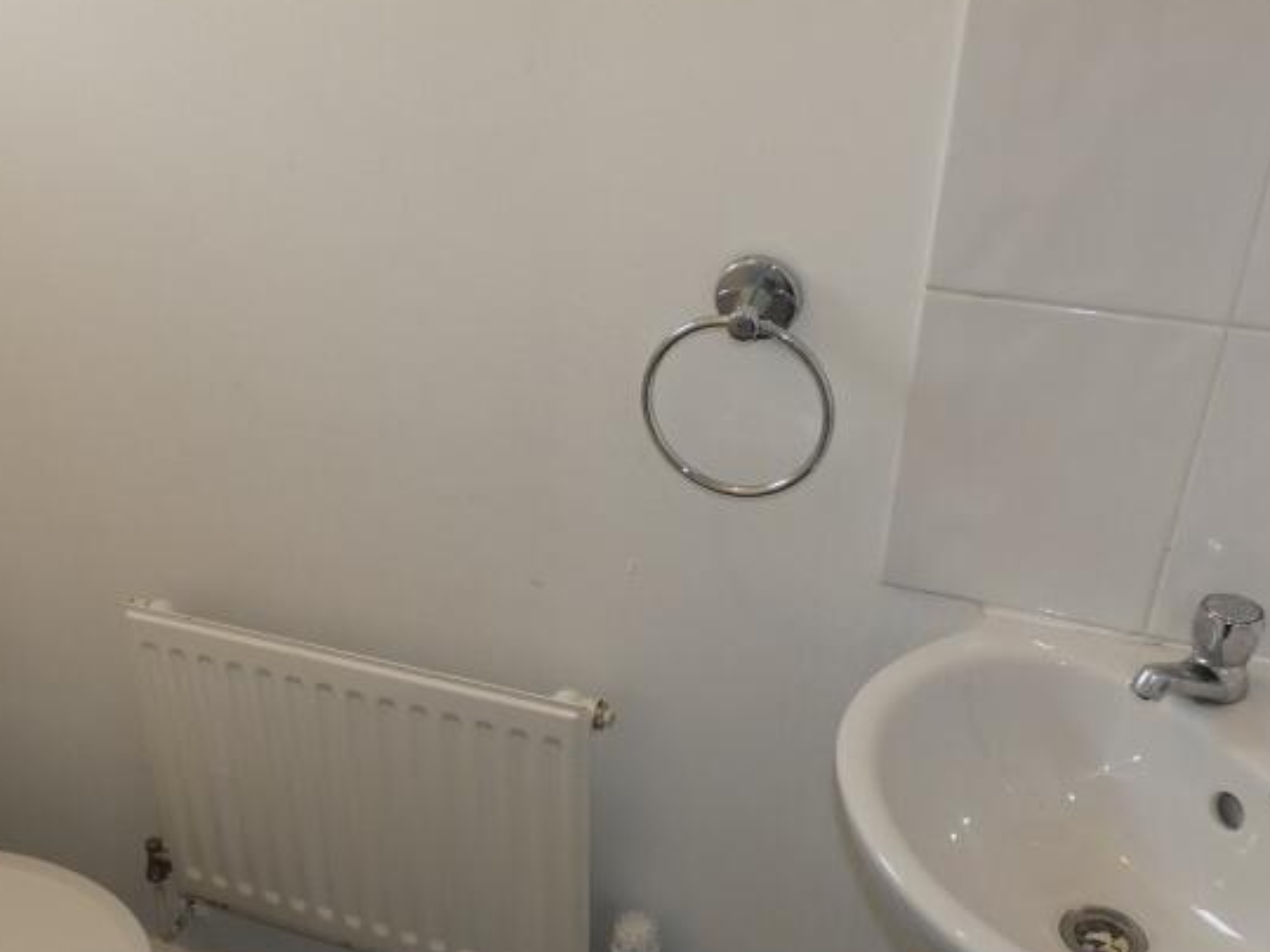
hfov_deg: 48.6
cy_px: 608
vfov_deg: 37.4
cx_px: 492
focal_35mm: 38
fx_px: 1394
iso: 100
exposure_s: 1/60
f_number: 2.8
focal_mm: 3.6
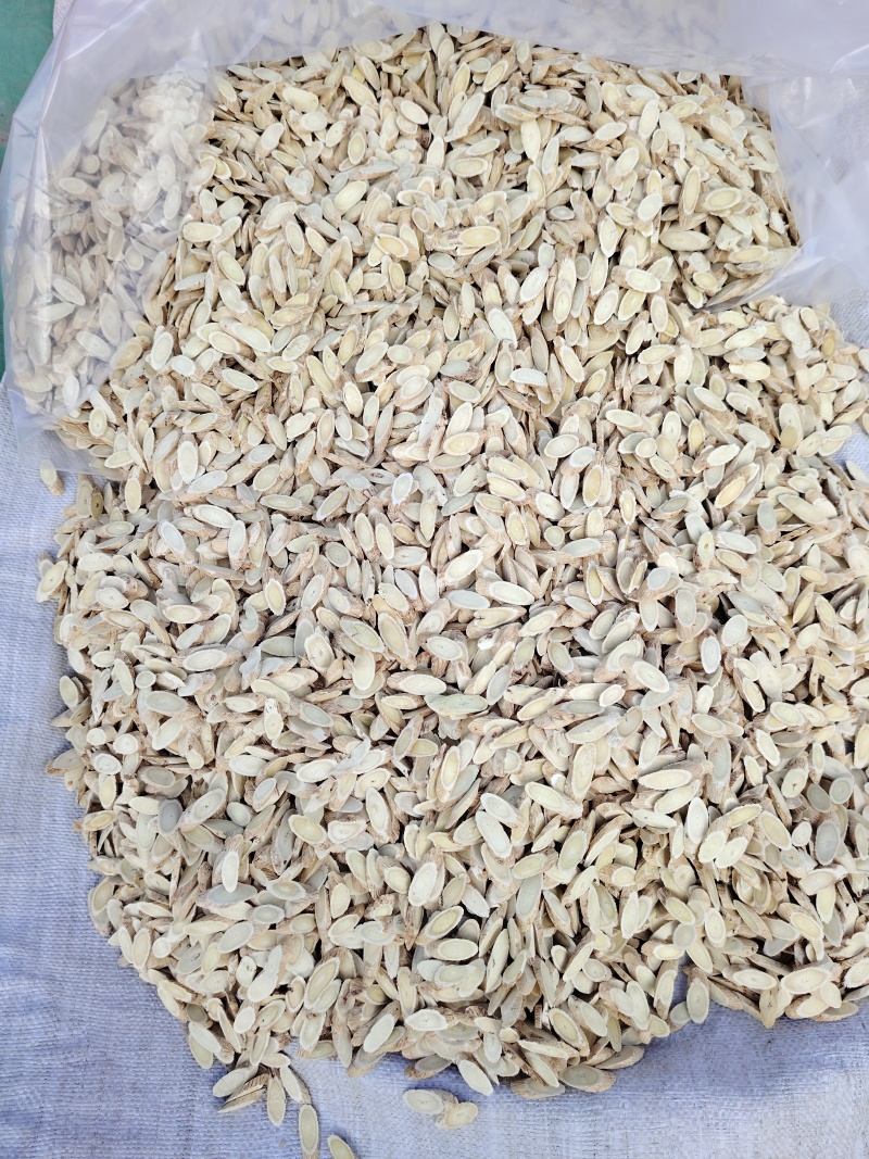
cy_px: 580
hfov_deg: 56.8
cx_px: 434
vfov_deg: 71.6
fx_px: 803
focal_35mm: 24
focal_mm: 5.25
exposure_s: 1/900
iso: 625
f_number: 1.75
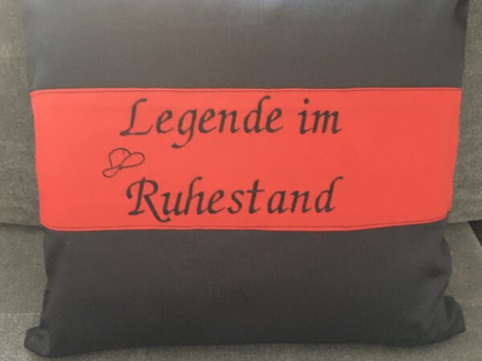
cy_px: 180
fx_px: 404
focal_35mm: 29
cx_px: 241
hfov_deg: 61.7
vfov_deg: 48.2
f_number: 2.2
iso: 400
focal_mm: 4.15
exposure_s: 1/17
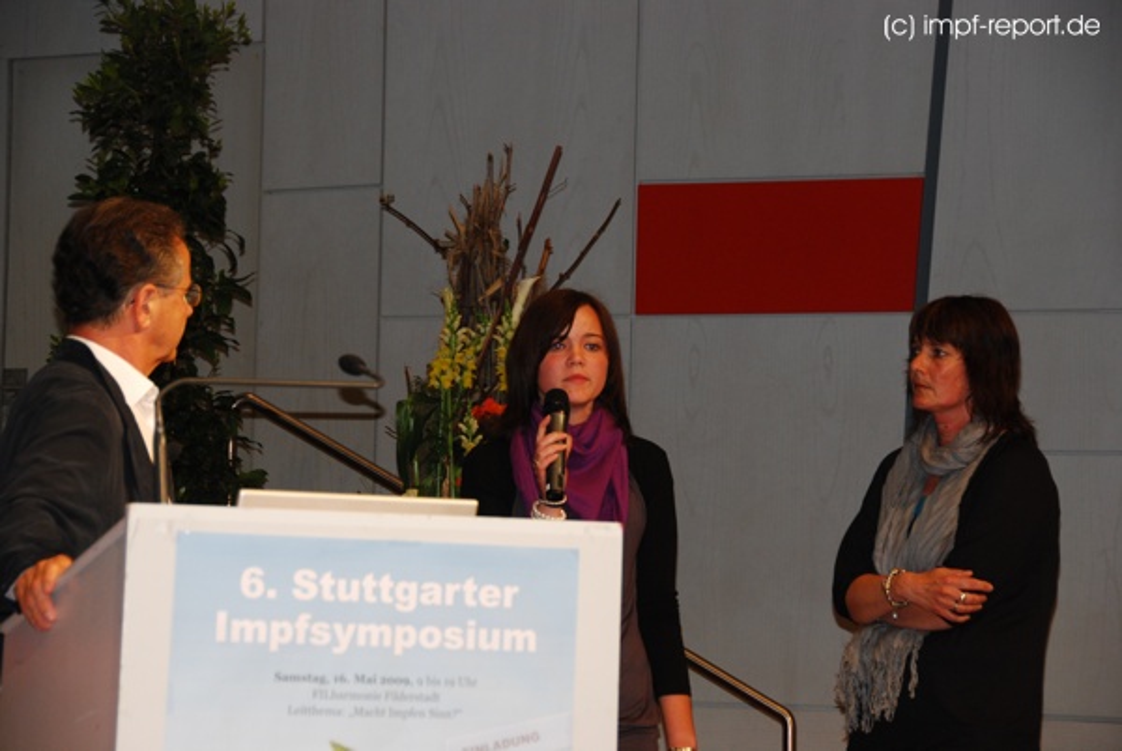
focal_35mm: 120
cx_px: 561
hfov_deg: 17.0
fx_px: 3745
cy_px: 376
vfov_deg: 11.5
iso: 560
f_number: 5.3
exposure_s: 1/60
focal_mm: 80
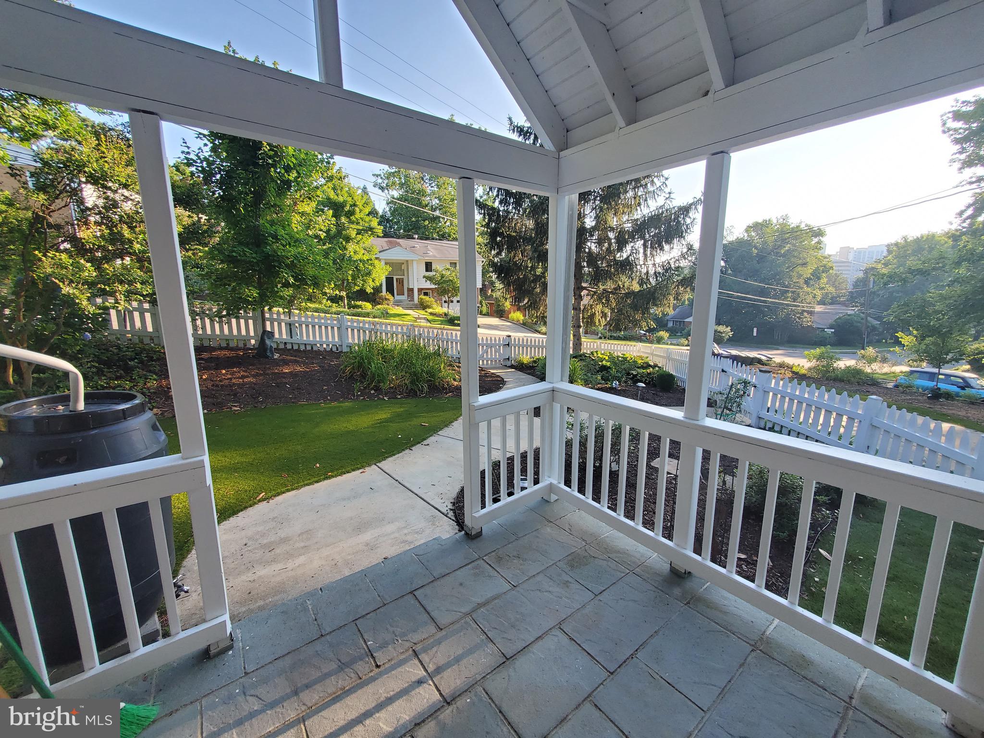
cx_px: 492
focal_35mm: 13
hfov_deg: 106.2
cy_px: 369
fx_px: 370
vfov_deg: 89.9
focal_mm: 1.8
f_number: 2.2
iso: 50
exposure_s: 1/120
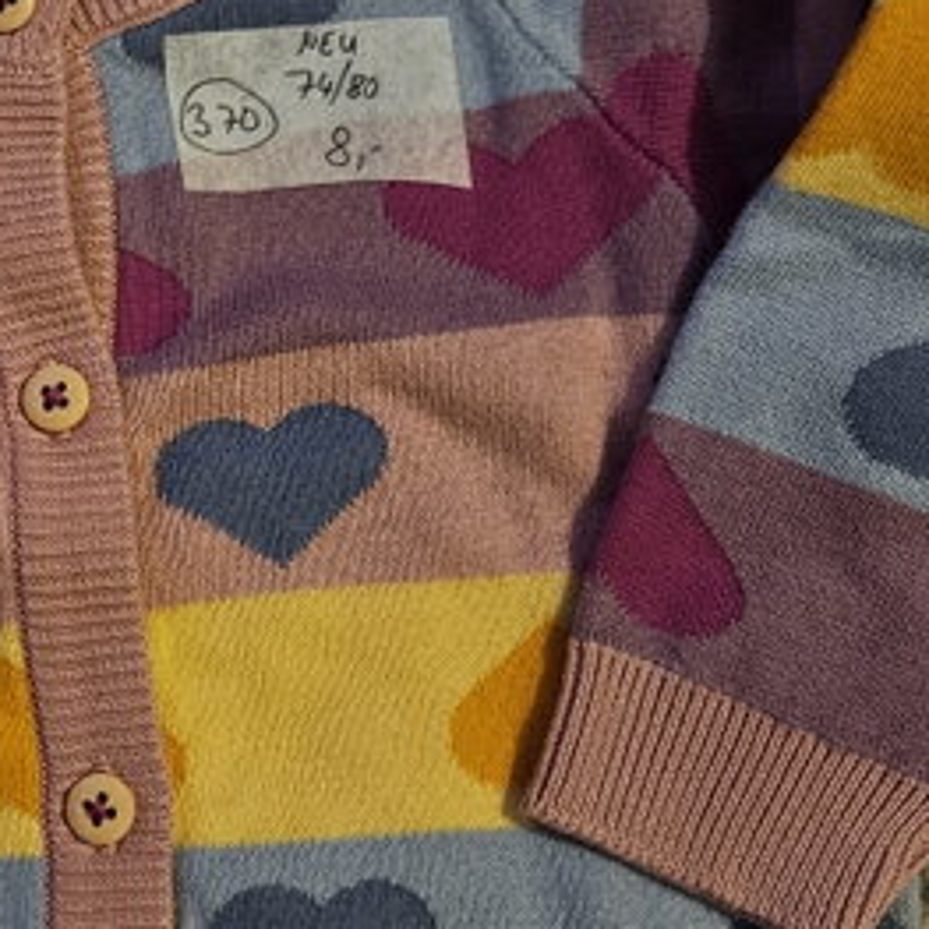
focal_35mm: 64
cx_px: 28
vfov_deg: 26.9
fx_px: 1943
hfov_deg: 25.7
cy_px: 412
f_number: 1.8
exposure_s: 1/25
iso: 800
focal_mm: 5.4
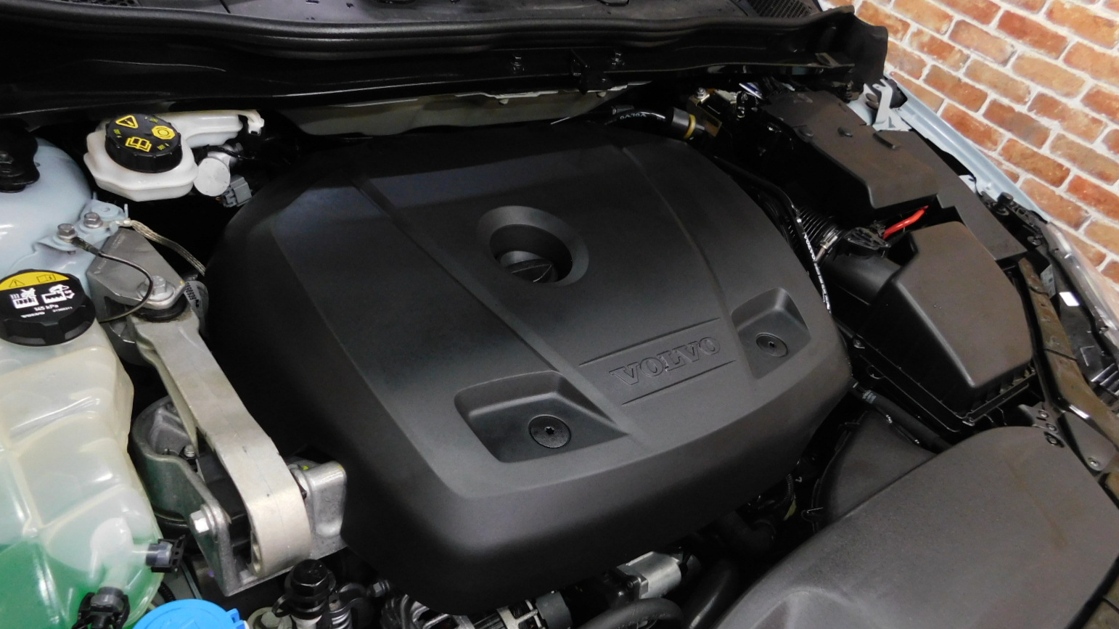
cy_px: 409
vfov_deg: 43.9
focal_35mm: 26
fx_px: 771
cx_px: 558
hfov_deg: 71.9
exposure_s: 1/30
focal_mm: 4
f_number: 3
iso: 360
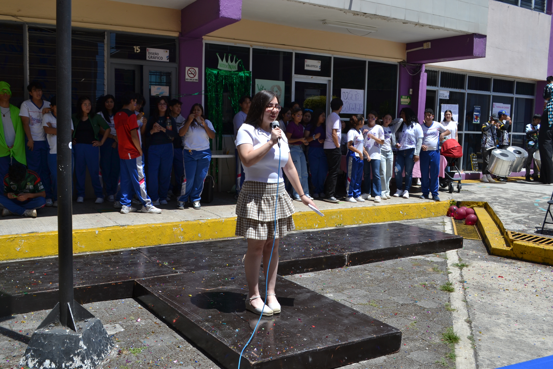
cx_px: 276
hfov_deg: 53.1
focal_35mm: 36
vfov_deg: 36.9
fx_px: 553
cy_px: 184
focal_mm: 24
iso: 100
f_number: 8
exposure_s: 1/250
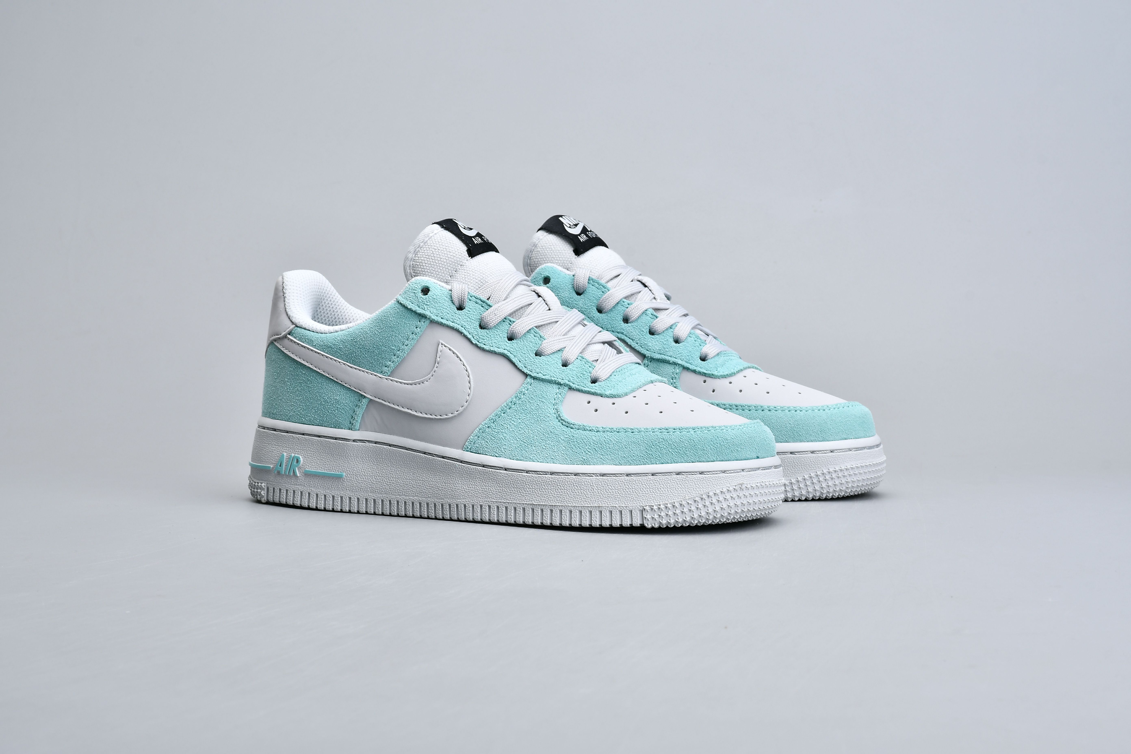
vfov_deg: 18.2
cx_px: 566
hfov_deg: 27.0
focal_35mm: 75
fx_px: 2356
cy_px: 377
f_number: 14
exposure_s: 1/125
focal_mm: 50
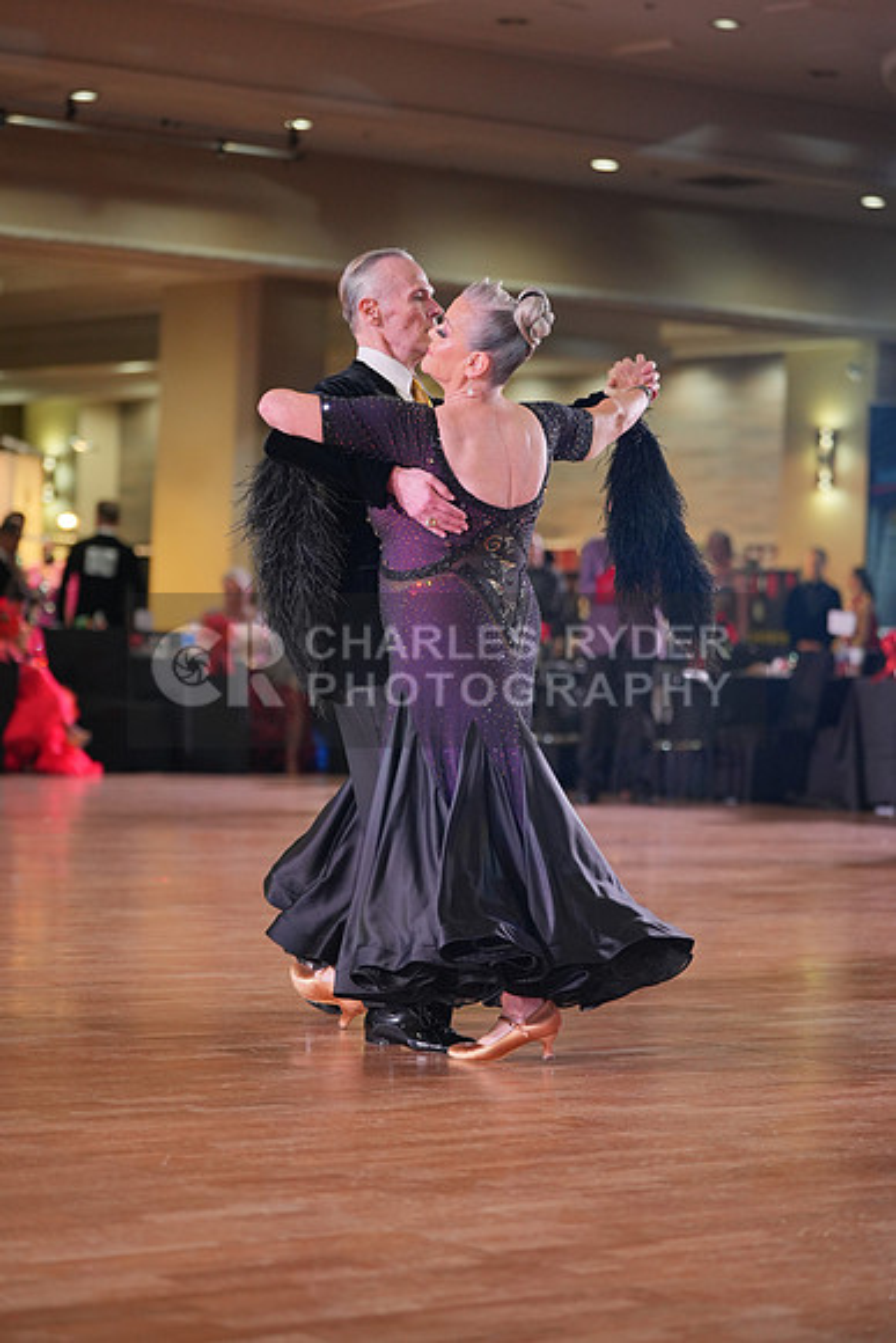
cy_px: 672
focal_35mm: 99
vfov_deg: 20.6
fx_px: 3694
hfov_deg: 13.8
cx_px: 448
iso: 1250
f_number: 2.8
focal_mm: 99
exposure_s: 1/500
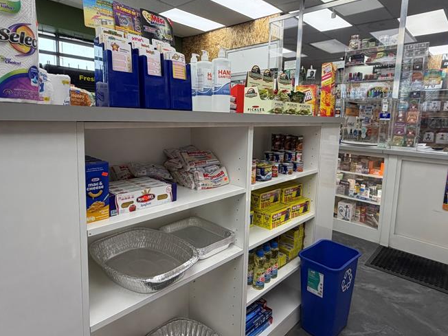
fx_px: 285
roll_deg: -2.2
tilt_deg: -5.2
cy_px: 150
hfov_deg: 76.4
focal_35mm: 22
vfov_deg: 60.9
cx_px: 223
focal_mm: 2.22
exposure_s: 1/120
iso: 64
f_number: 2.2
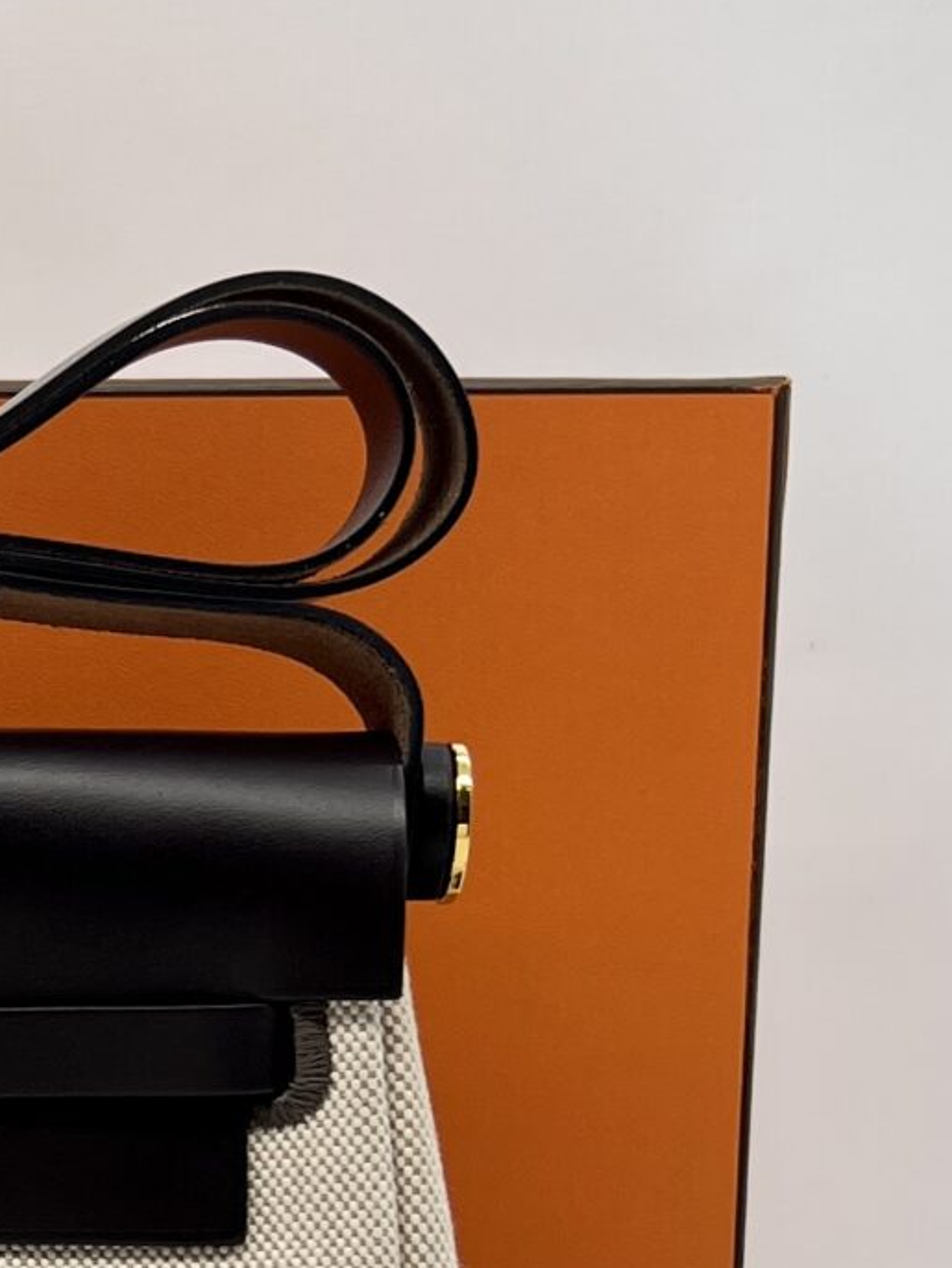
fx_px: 3555
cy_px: 1170
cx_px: -305
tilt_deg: -6.8
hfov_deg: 14.6
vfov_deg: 19.8
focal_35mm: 97
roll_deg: -0.7
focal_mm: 5.7
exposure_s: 1/149
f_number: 1.5
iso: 32
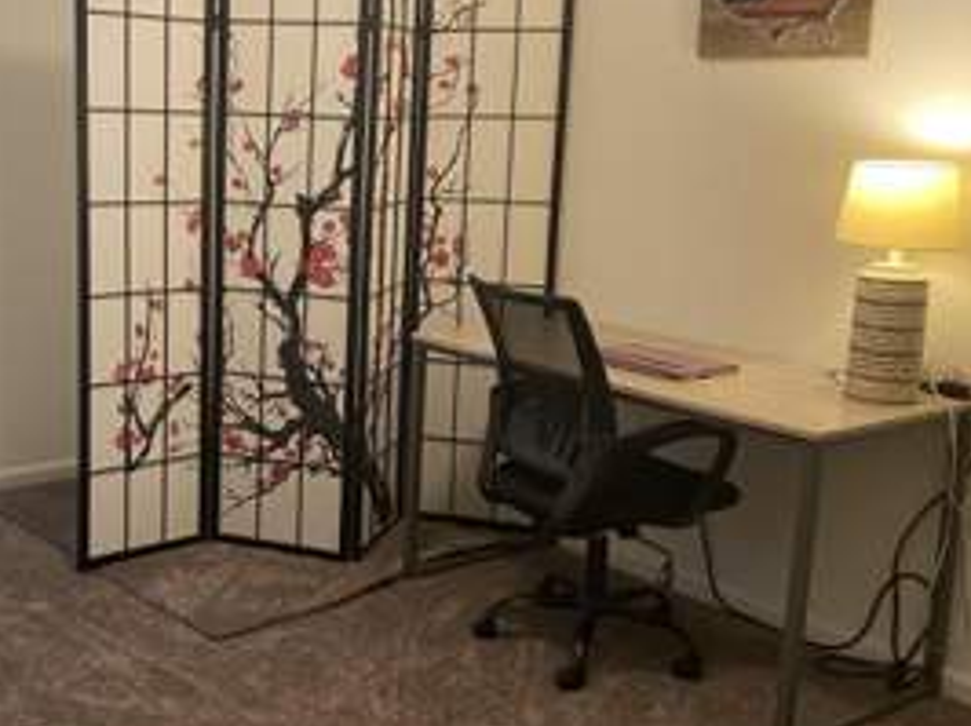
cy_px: 319
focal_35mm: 47
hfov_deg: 39.7
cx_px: 281
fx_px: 1317
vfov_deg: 30.8
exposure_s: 1/60
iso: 200
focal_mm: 4.25
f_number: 1.8
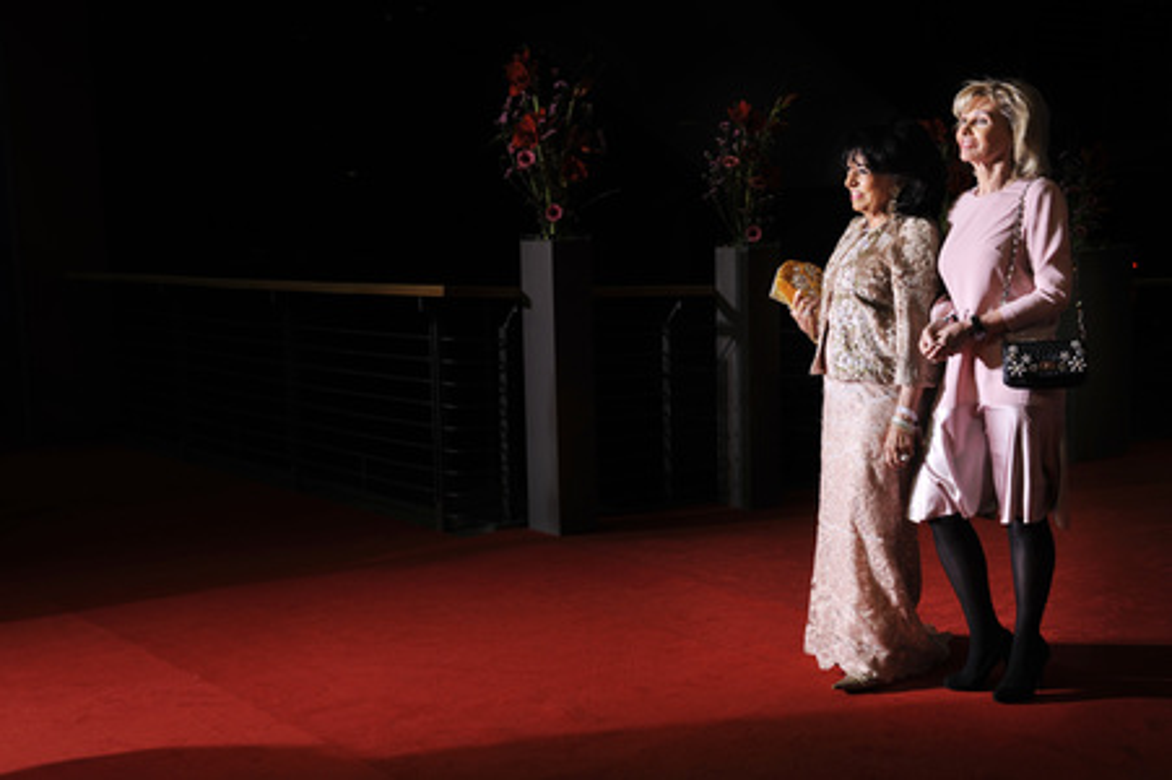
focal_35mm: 44
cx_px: 586
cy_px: 390
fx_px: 1431
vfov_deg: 30.5
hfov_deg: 44.5
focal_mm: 44
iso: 400
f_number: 5.6
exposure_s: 1/200
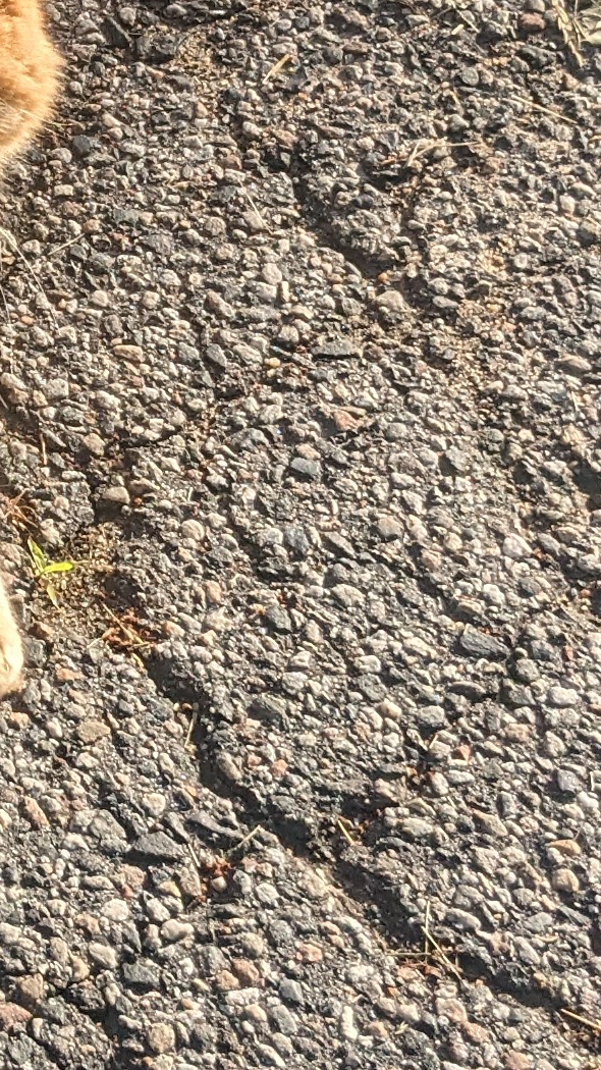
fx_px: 3204
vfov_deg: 18.8
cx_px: -227
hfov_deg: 10.4
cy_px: 212
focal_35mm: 113
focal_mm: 4.38
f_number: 1.73
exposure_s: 1/1669
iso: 54
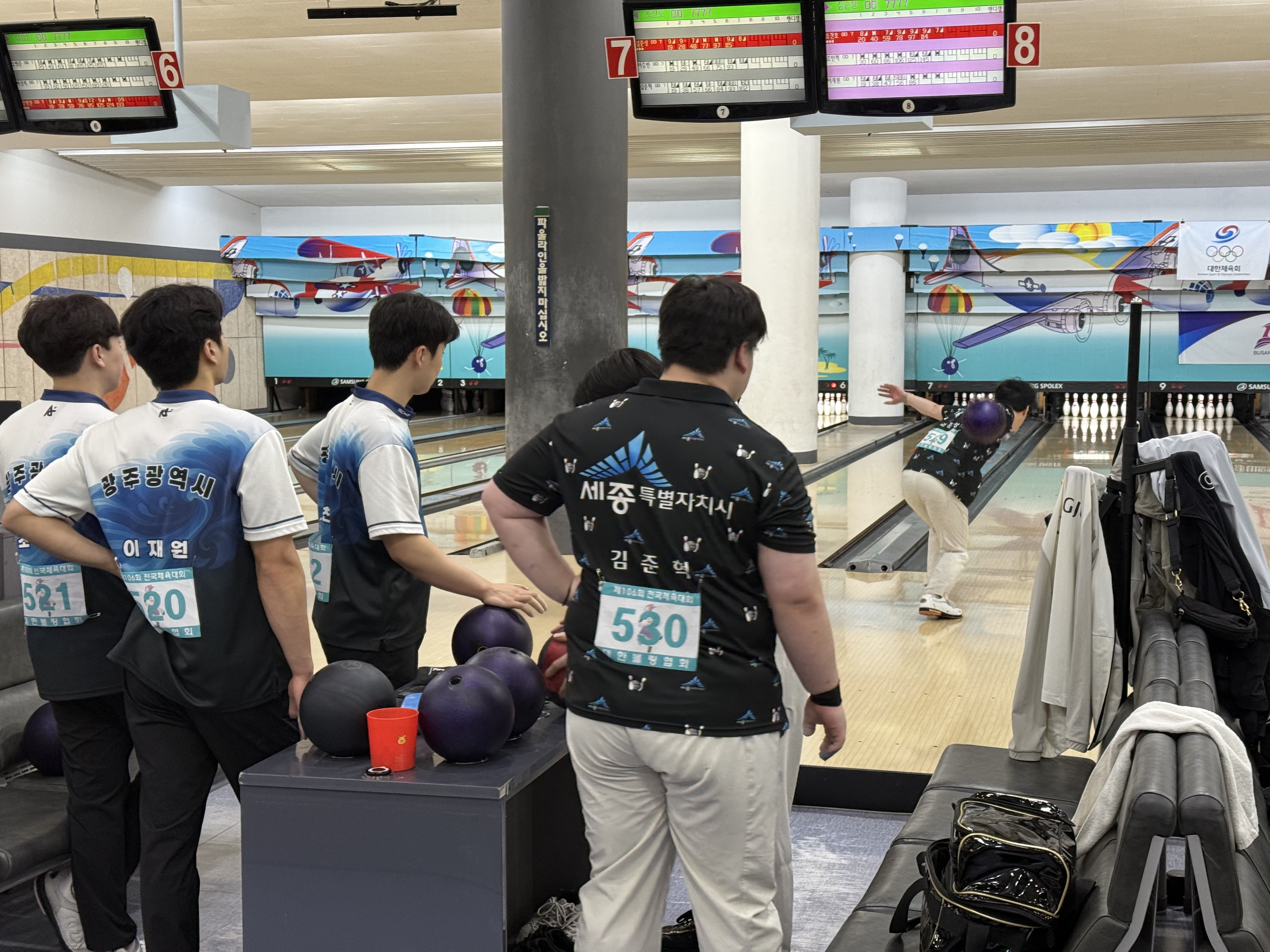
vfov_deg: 30.3
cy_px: 476
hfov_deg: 39.7
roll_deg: -0.9
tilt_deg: -4.7
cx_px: 635
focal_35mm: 48
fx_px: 1761
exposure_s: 1/60
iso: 200
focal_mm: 6.76
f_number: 1.78
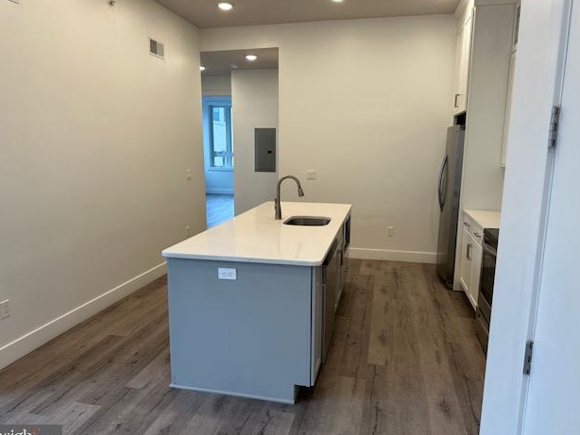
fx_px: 419
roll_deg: -1.1
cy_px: 223
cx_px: 291
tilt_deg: -10.5
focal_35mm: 25
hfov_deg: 69.4
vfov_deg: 54.9
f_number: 1.78
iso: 100
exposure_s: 1/120
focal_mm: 6.86
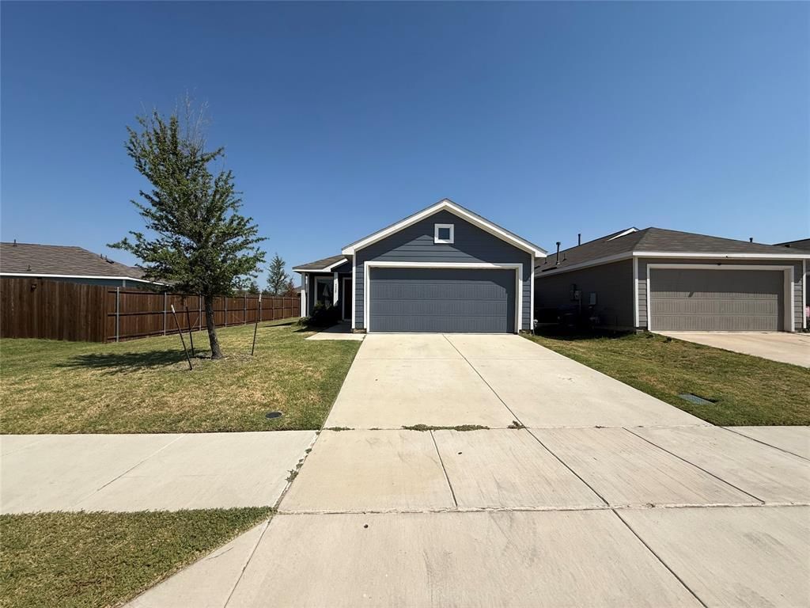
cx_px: 405
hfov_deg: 102.1
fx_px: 328
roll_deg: -0.4
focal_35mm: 14
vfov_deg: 85.7
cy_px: 304
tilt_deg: +0.5
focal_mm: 2.22
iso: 50
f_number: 2.2
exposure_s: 1/4425
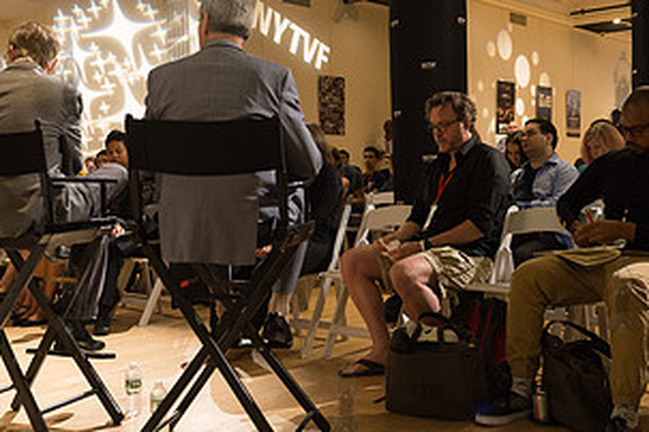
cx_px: 345
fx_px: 829
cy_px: 191
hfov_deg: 42.7
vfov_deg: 29.2
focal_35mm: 46
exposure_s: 1/160
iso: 2500
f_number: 4
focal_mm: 24
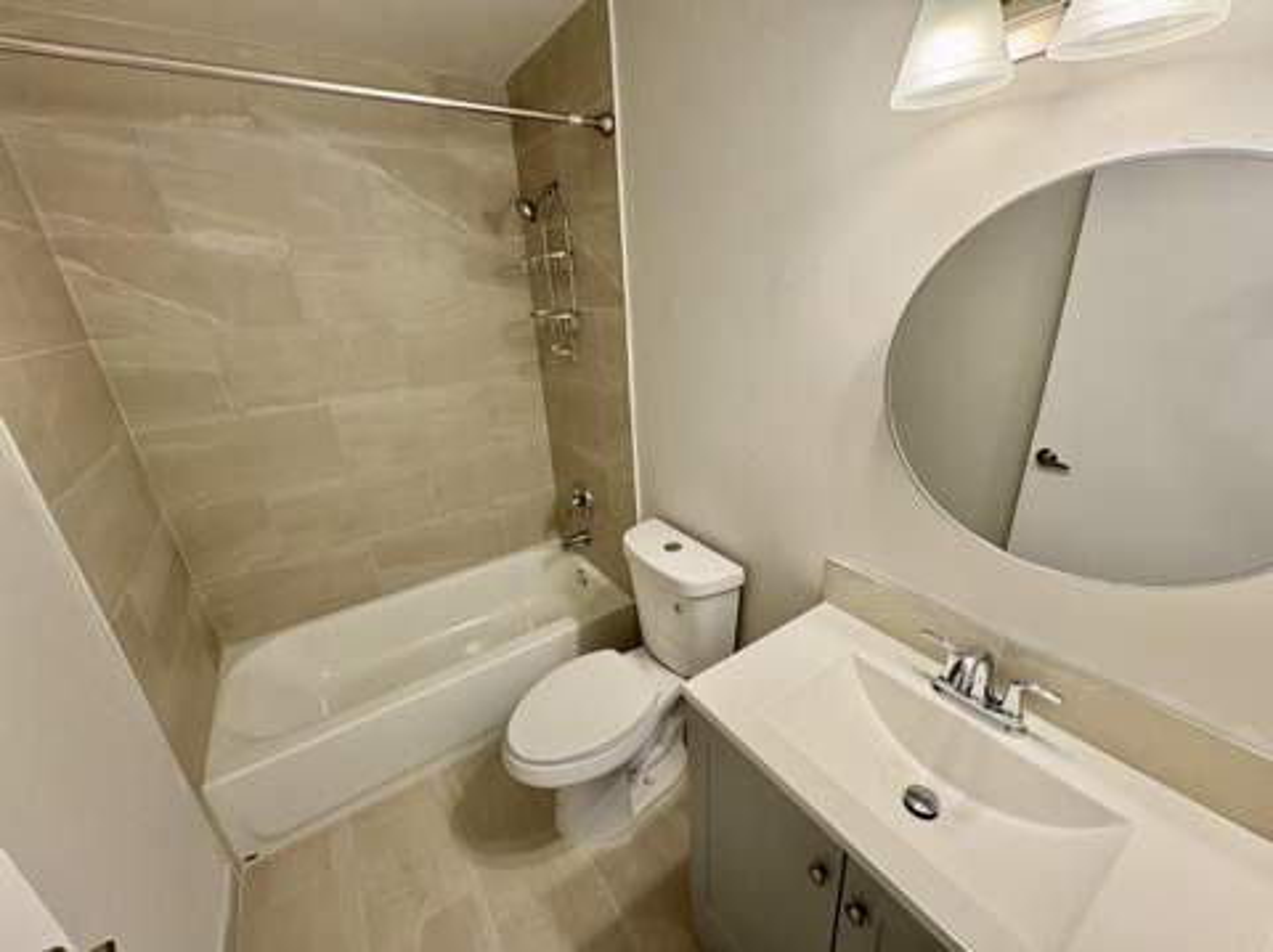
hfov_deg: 102.1
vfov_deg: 85.6
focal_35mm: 14
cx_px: 636
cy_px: 476
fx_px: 514
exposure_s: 1/120
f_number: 2.2
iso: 250
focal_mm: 2.22
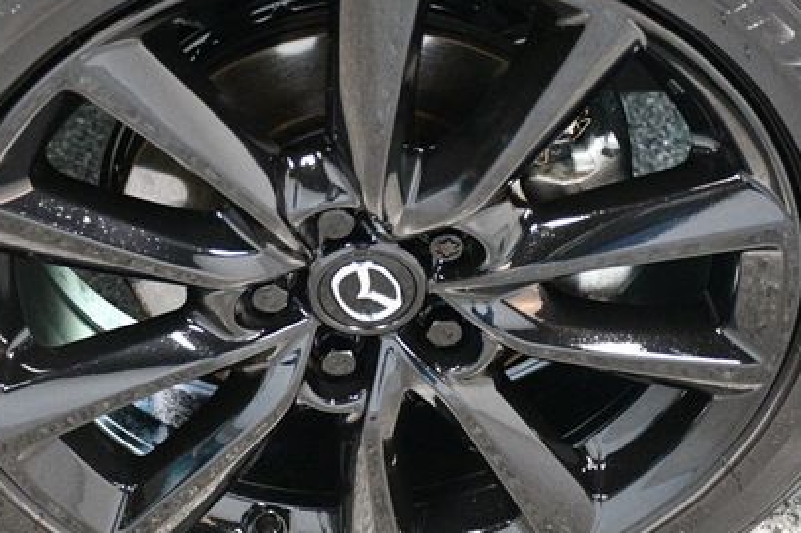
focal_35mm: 99
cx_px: 319
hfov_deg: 20.6
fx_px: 2202
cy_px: 244
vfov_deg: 13.8
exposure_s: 1/60
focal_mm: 42
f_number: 4.5
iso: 9000
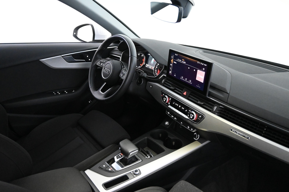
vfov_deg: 43.6
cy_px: 96
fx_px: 241
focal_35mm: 30
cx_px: 144
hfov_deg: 61.9
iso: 7200
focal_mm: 20
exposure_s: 1/60
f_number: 3.8
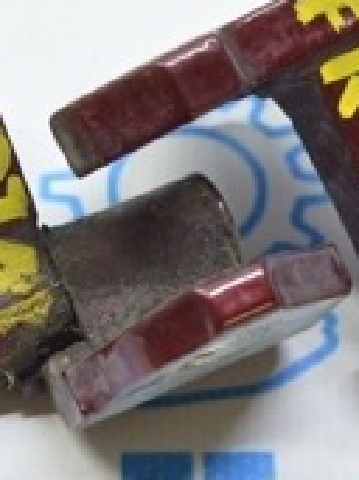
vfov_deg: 18.2
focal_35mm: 108
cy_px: 246
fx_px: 1495
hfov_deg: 13.7
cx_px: 154
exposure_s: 1/50
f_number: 3.8
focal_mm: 20
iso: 400
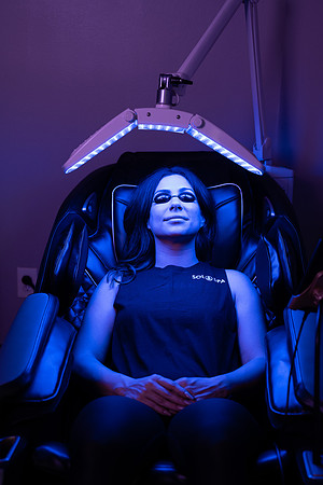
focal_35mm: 50
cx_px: 162
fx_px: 673
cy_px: 242
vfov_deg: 39.6
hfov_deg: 27.0
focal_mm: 50
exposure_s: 1/50
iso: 200
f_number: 3.5
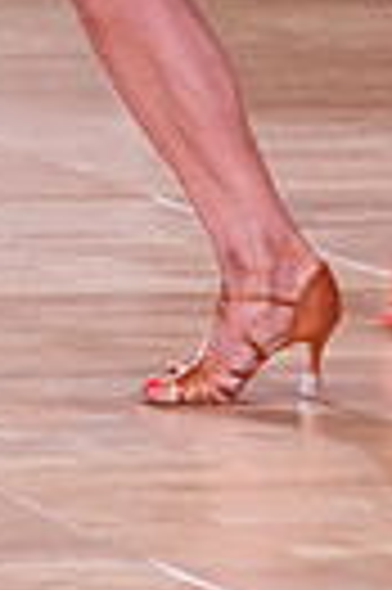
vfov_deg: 4.8
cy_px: -549
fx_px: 6976
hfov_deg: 3.2
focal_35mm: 426
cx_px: -241
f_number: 5
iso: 2500
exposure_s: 1/200
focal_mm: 96
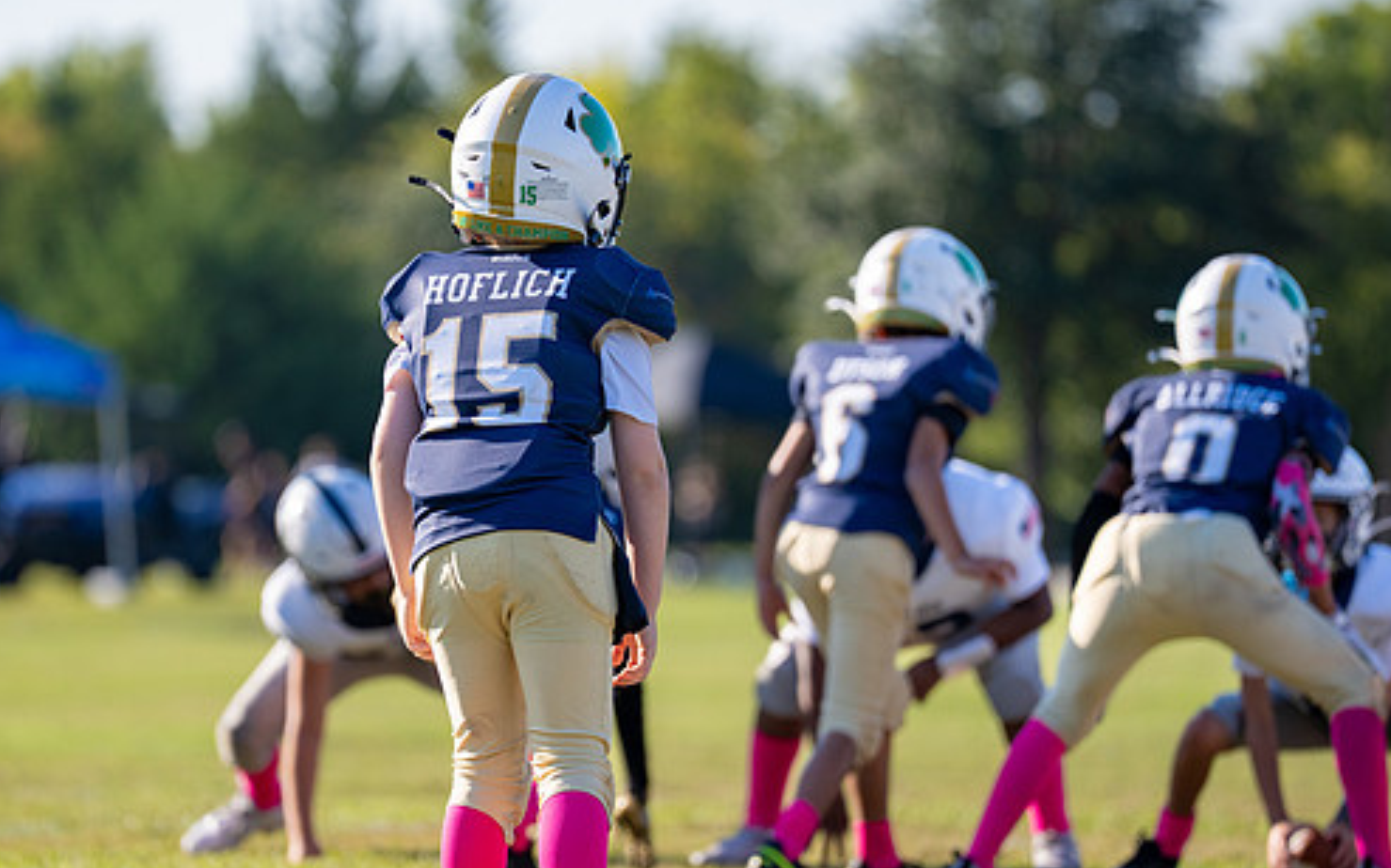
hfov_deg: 7.0
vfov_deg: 4.4
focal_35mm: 298
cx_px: 537
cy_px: 538
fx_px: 11296
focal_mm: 200
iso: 250
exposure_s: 1/2500
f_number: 2.8
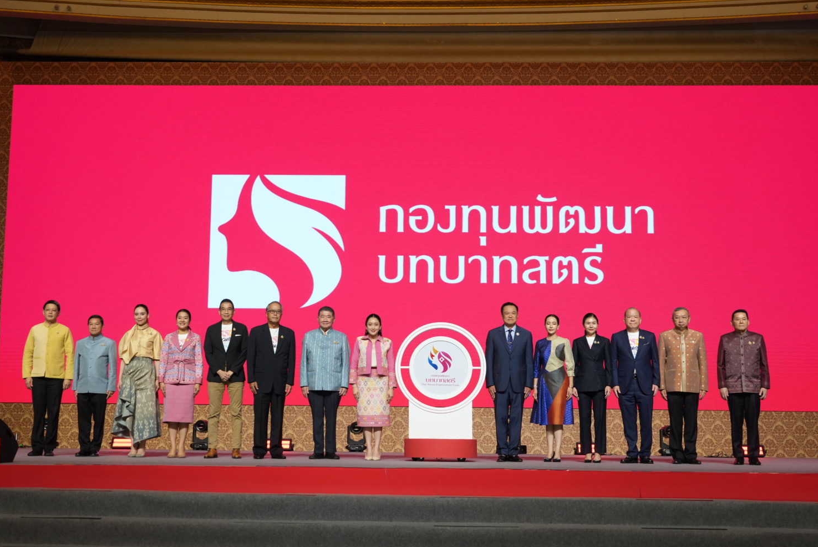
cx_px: 393
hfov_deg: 42.7
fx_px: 1046
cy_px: 277
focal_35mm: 46
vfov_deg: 29.3
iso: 2000
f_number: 5.6
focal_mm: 42
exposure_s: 1/160
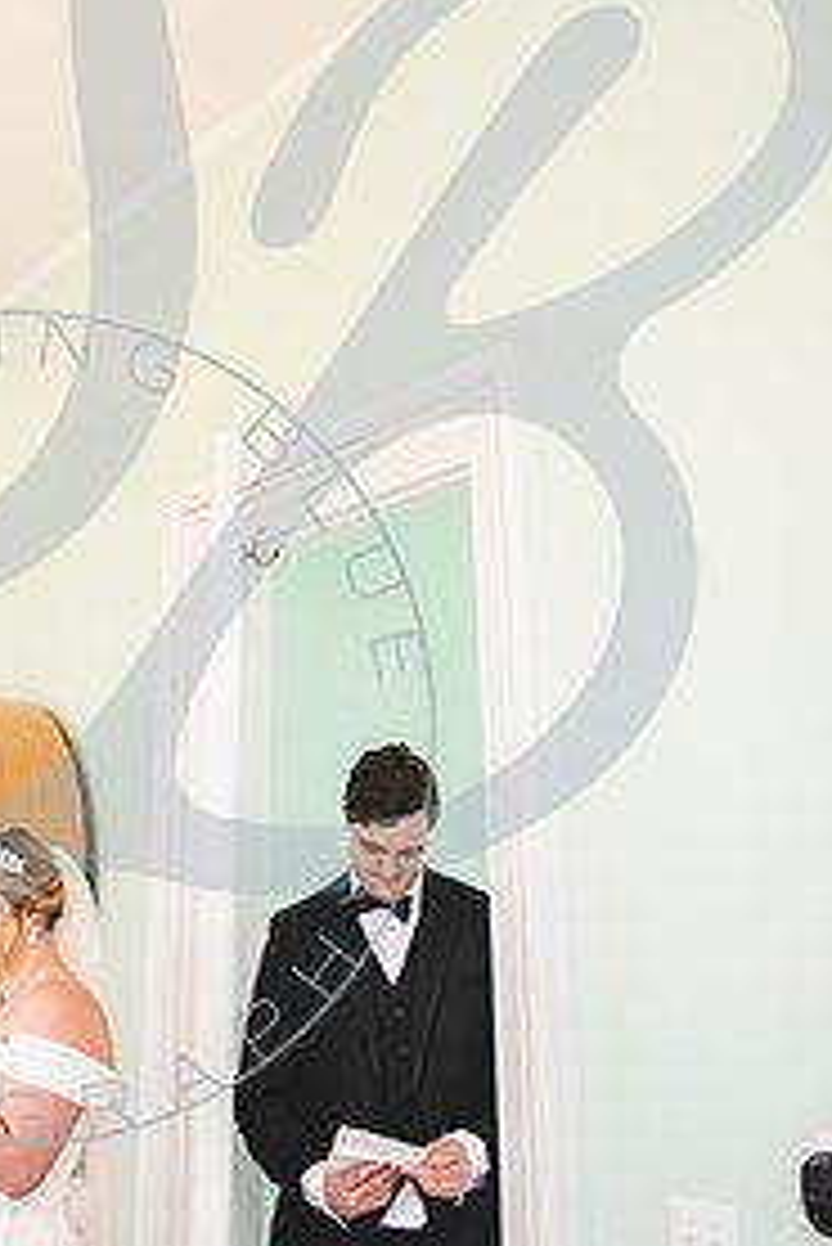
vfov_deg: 48.4
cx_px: 220
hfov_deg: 33.6
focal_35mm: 39
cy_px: 387
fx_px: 1350
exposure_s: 1/200
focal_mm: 24
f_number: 2.8
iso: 500
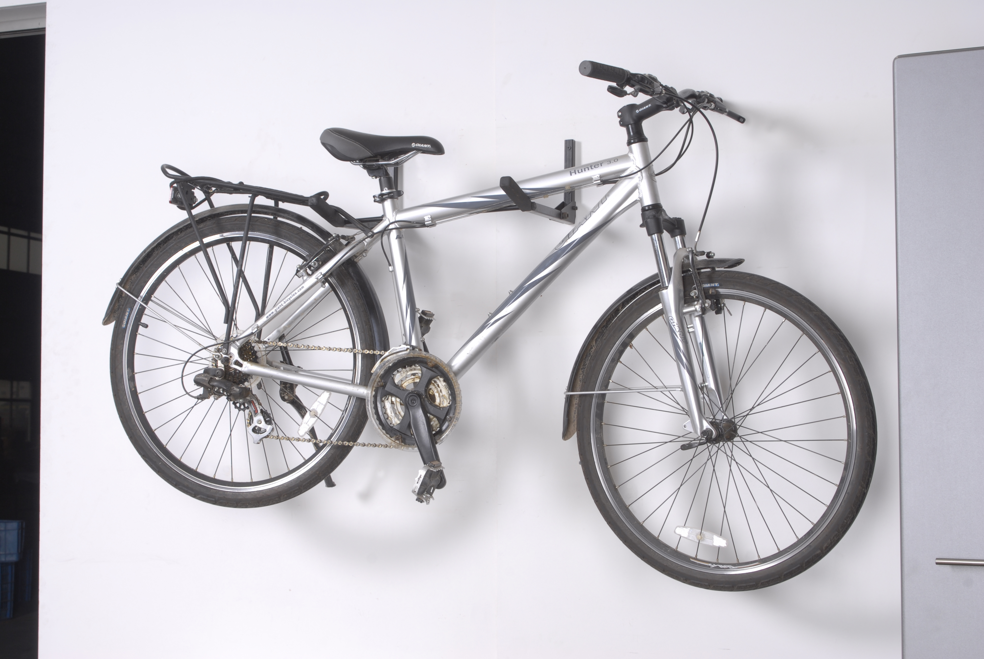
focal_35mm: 158
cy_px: 330
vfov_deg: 8.7
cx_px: 492
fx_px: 4310
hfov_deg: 13.0
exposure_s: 1/200
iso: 100
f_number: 14
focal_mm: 105
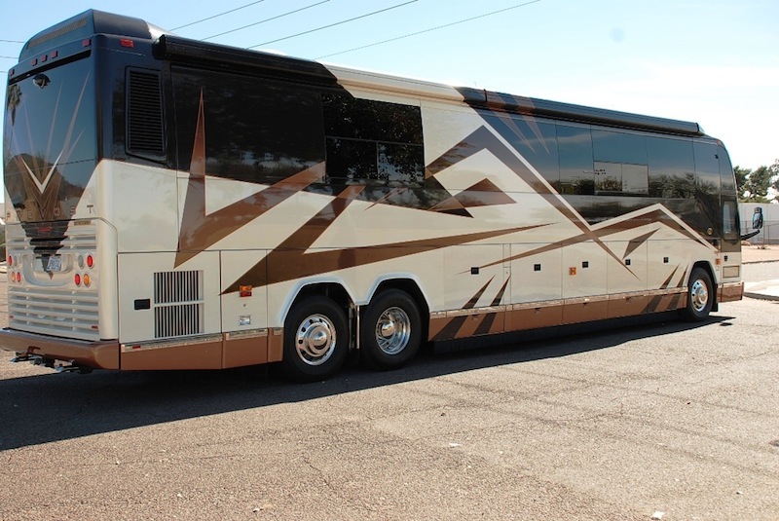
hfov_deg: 49.5
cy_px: 260
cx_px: 390
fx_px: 845
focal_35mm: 39
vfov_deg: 34.3
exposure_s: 1/160
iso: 100
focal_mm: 26
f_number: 6.3
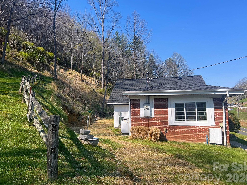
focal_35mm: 27
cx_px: 125
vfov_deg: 51.4
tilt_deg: +6.8
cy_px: 91
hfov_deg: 65.3
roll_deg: +0.7
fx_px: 193
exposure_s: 1/2915
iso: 50
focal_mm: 5.7
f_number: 1.5
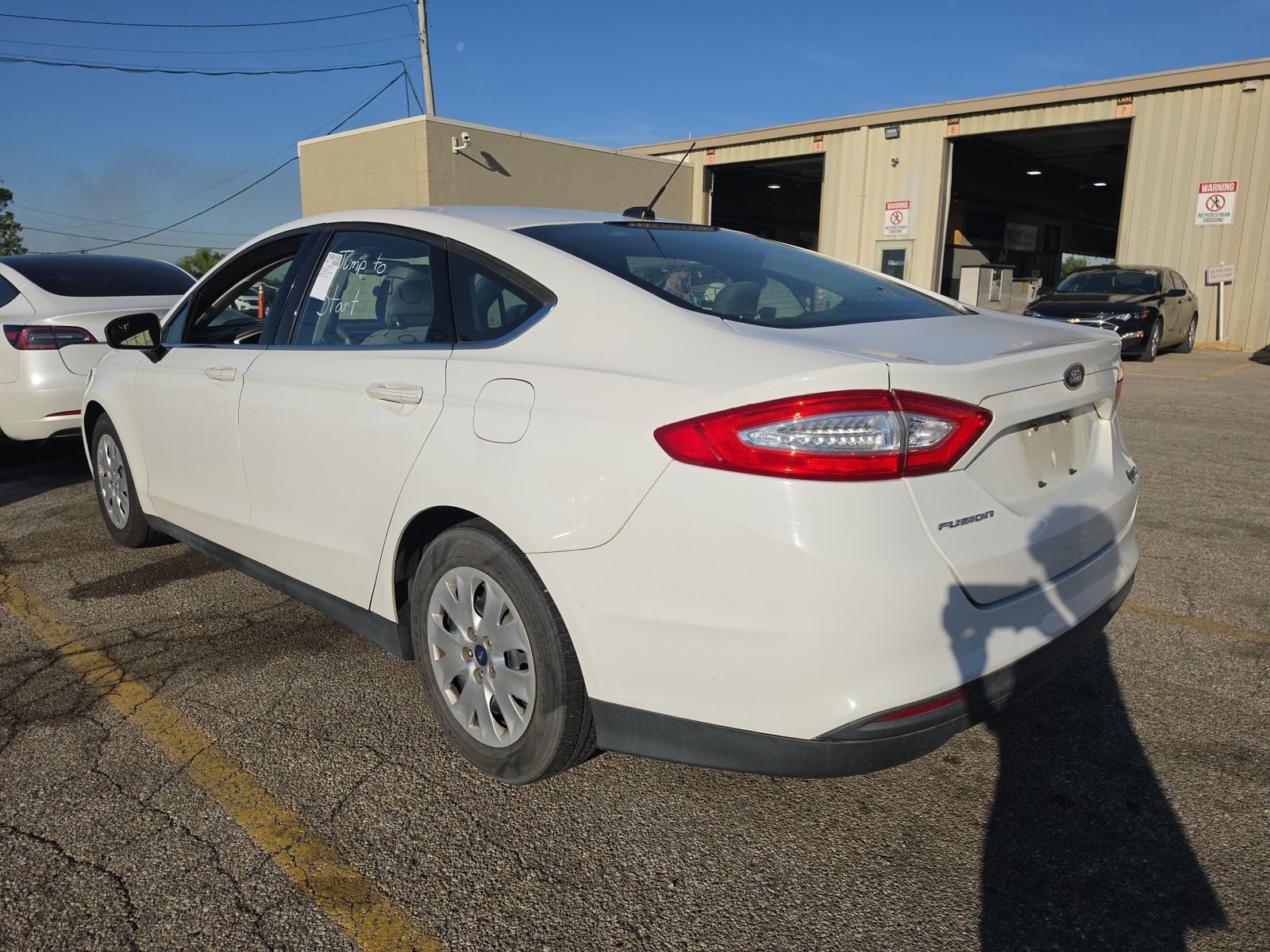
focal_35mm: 23
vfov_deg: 58.9
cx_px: 635
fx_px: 844
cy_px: 476
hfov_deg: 73.9
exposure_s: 1/7940
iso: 36
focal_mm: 6.5
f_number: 1.4
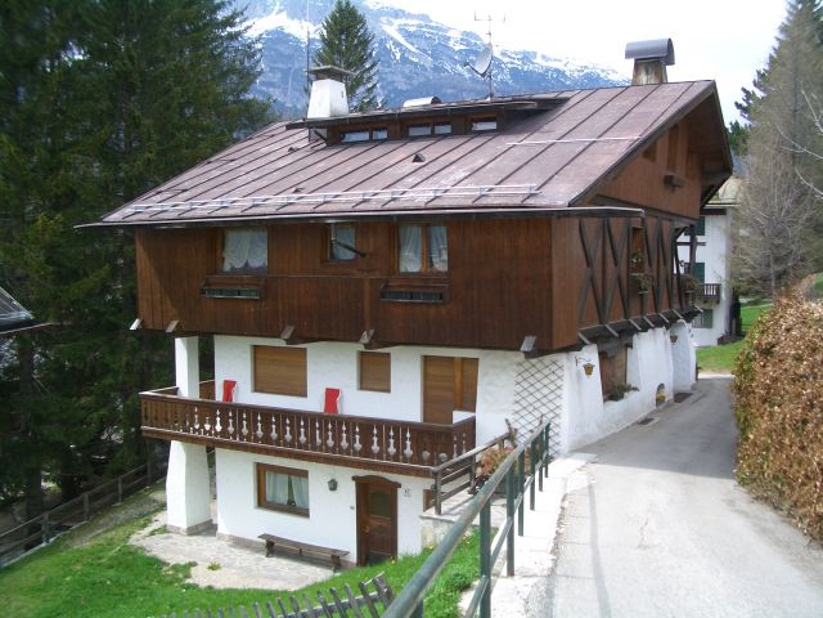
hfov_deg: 52.6
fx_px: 832
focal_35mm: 35
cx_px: 412
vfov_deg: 40.7
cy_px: 309
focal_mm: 5.8
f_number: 4.3
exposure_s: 1/200
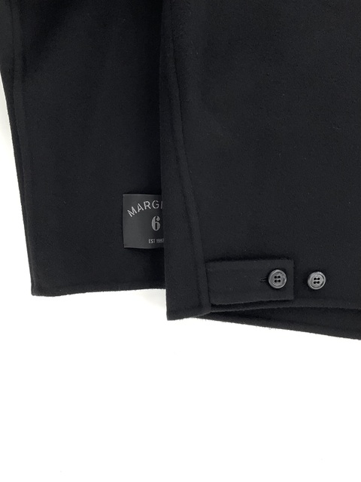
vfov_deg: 61.7
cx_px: 180
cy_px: 241
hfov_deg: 48.2
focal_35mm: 29
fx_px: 403
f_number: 1.8
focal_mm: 3
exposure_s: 1/176
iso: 16
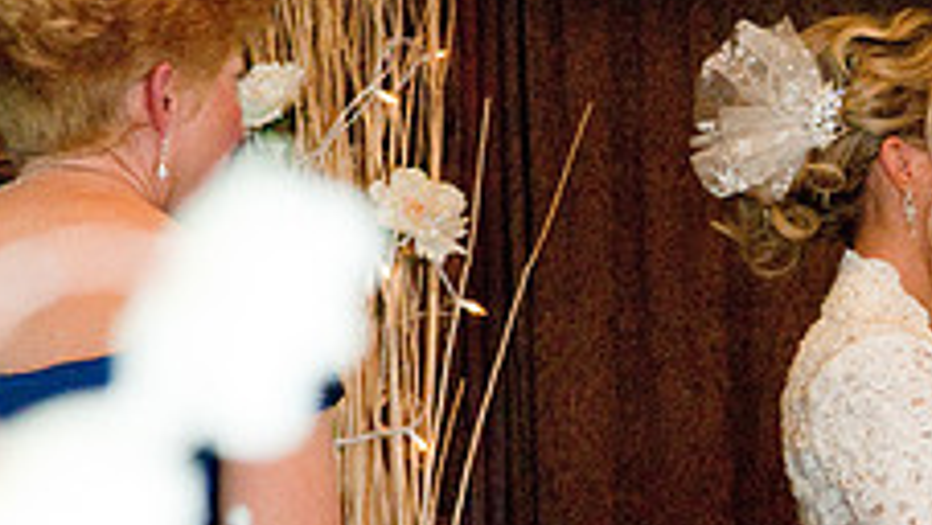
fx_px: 5168
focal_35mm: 209
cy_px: 435
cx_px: 1174
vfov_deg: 5.8
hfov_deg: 10.1
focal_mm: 52
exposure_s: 1/60
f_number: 5
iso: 1600
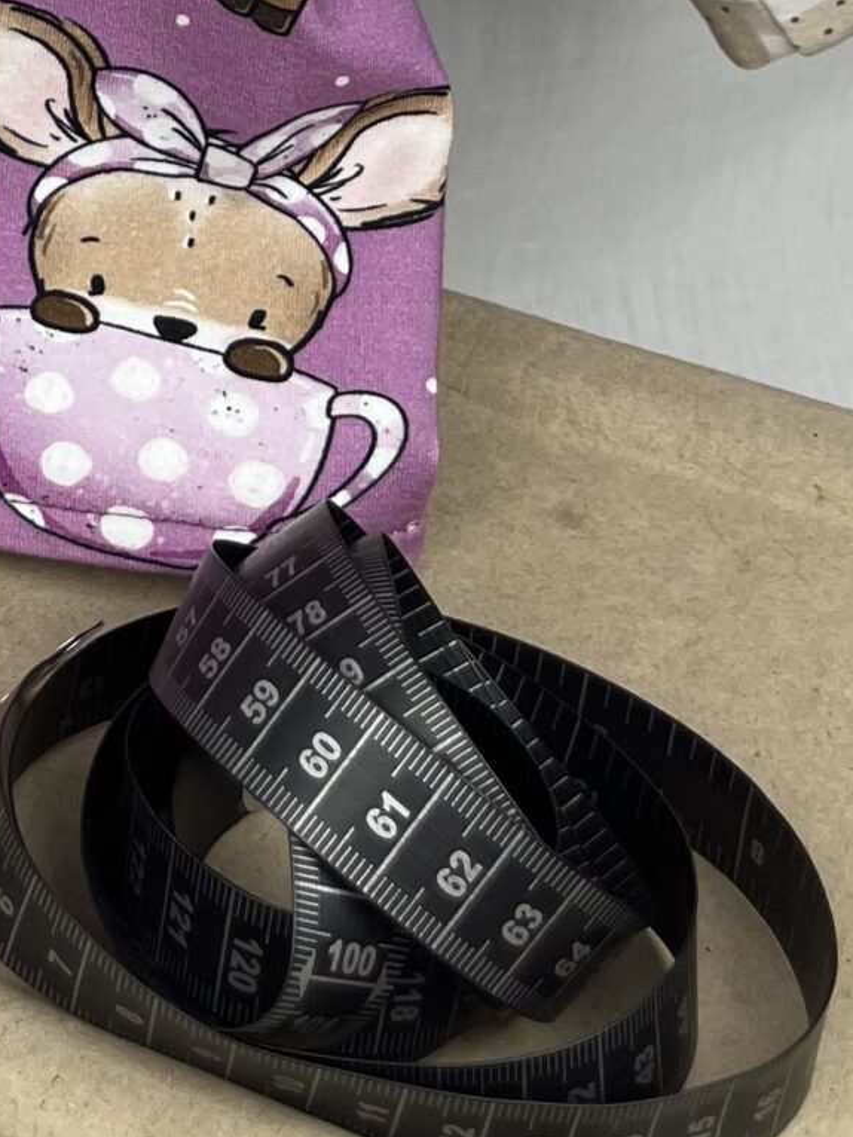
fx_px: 2858
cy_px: -418
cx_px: -467
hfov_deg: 15.5
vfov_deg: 20.2
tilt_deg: -23.1
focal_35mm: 87
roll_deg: +2.2
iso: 40
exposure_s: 1/198
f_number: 1.6
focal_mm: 5.1
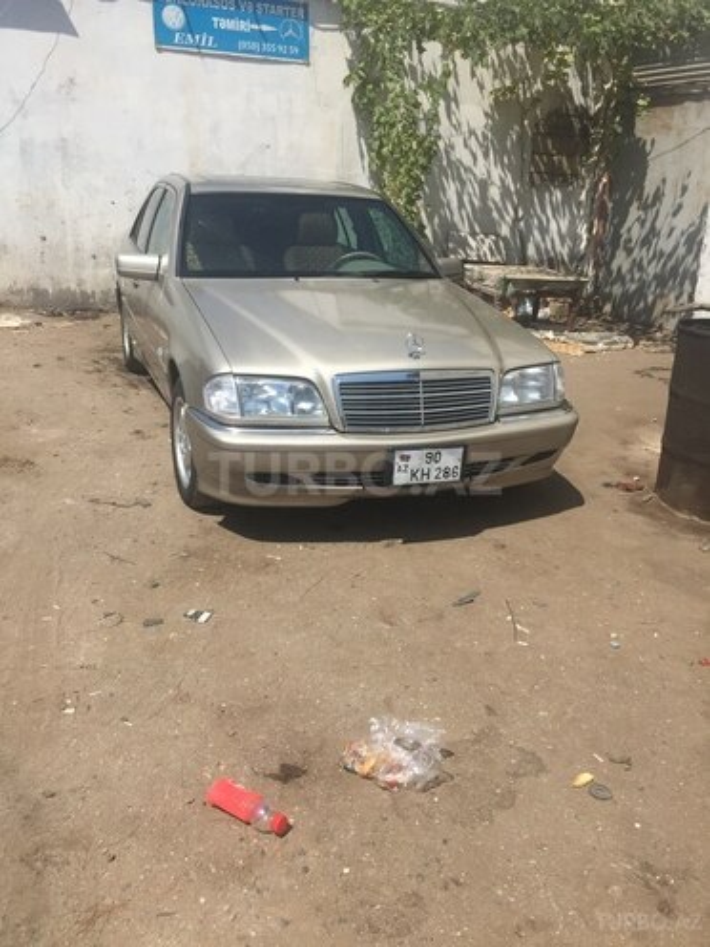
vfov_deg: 61.7
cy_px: 474
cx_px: 355
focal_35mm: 29
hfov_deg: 48.2
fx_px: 793
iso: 32
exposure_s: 1/3049
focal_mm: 4.15
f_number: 2.2
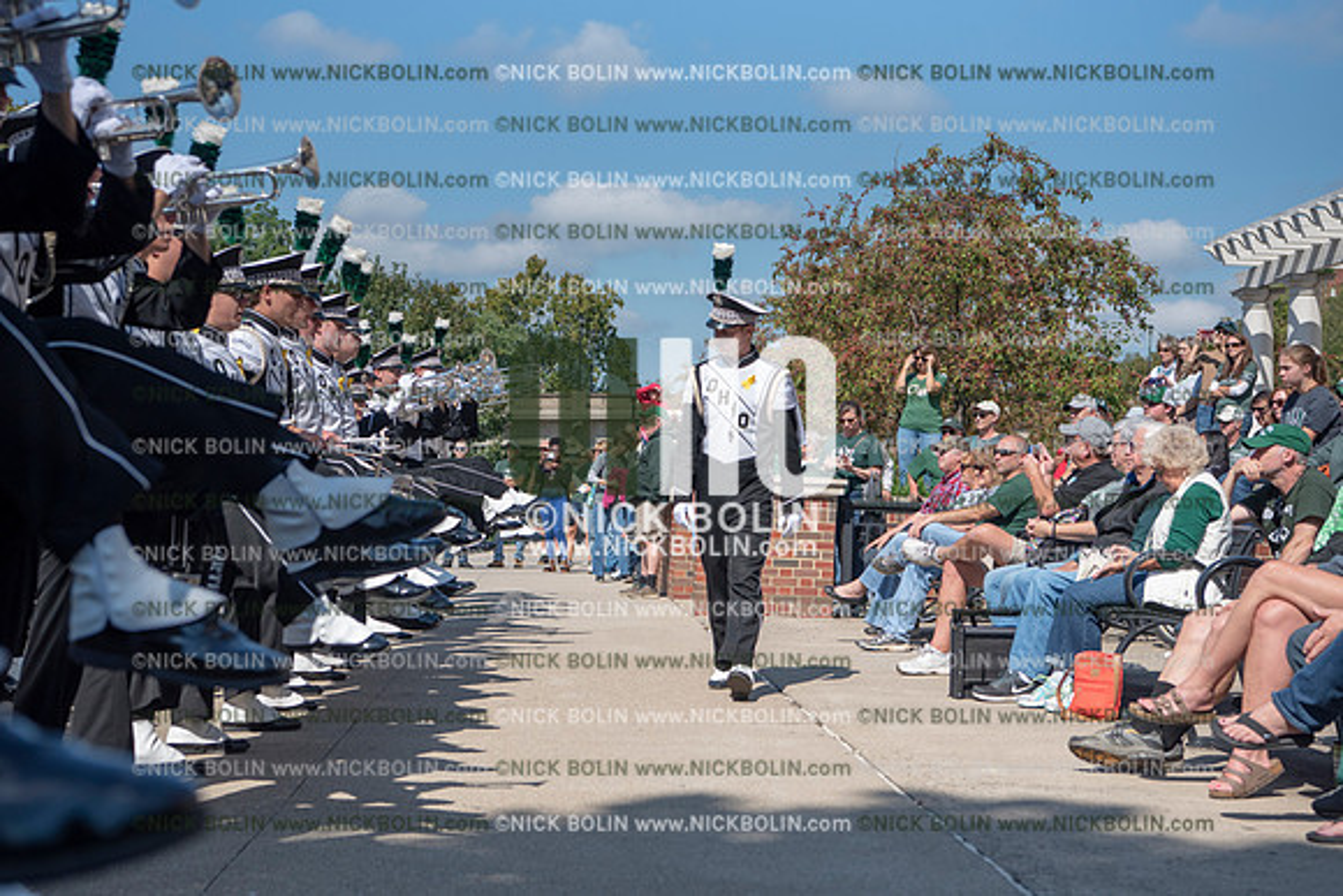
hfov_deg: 33.4
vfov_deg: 22.6
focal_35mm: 60
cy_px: 448
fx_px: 2239
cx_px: 672
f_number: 5
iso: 400
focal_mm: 60
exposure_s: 1/4000
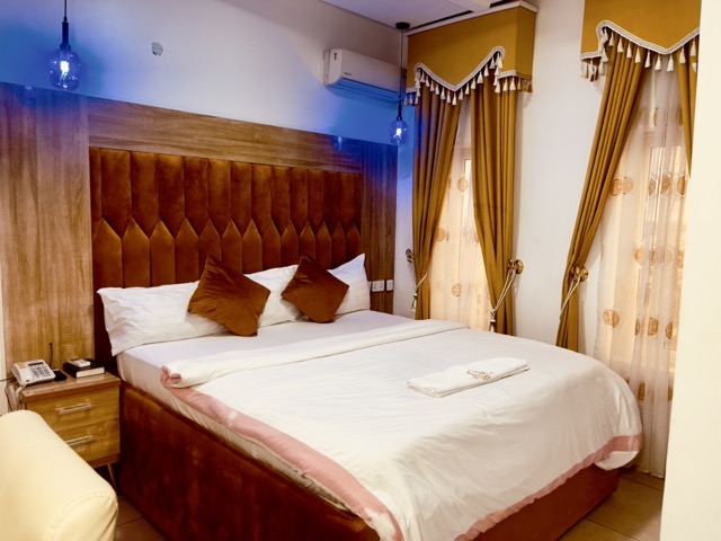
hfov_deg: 69.4
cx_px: 360
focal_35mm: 25
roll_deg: -1.8
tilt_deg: -7.1
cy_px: 270
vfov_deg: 54.9
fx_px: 521
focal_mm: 5.1
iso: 80
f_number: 1.6
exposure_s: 1/50
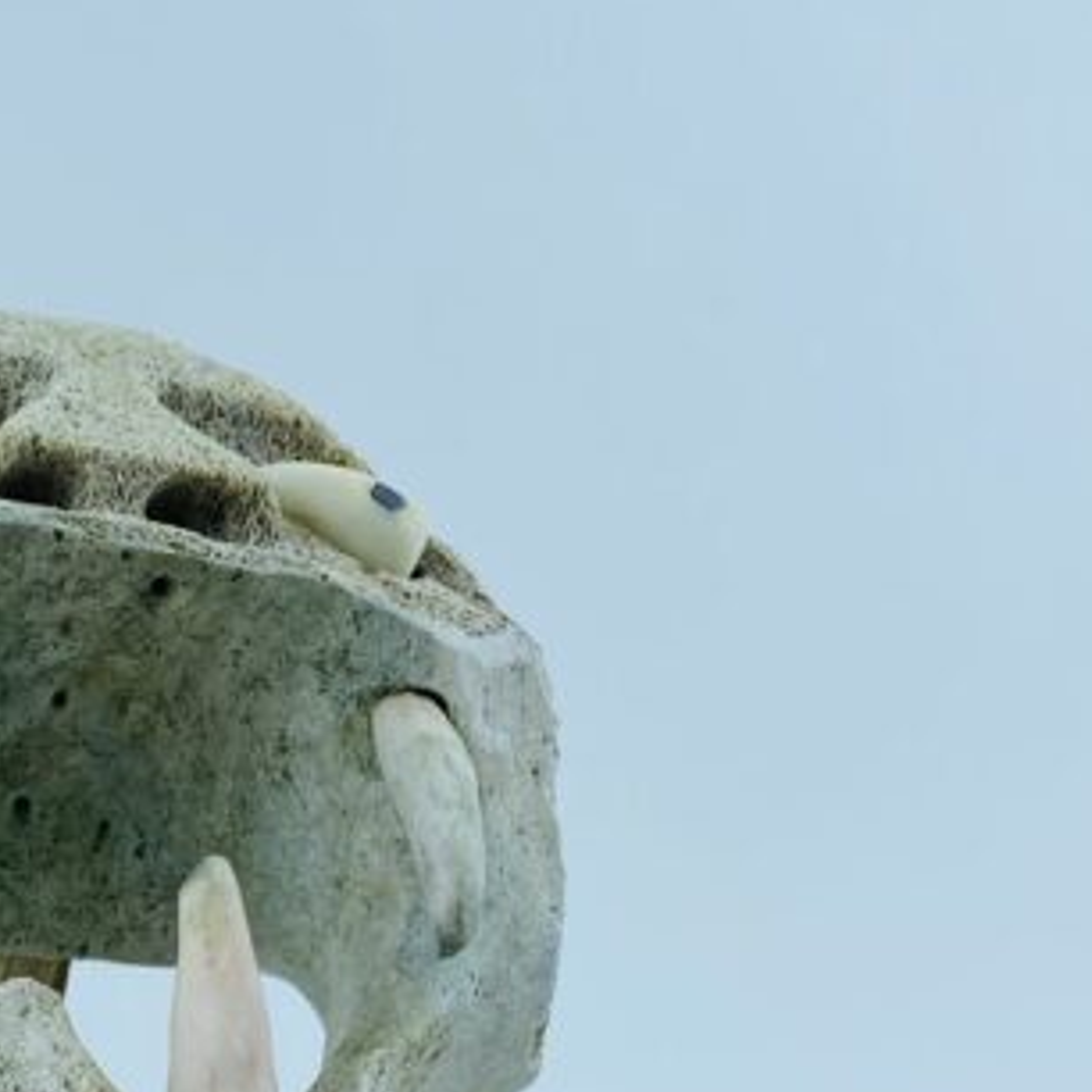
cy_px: 1087
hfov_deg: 21.3
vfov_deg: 20.9
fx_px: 2855
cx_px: 168
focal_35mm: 80
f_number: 1.8
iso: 32
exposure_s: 1/757
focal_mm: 4.25
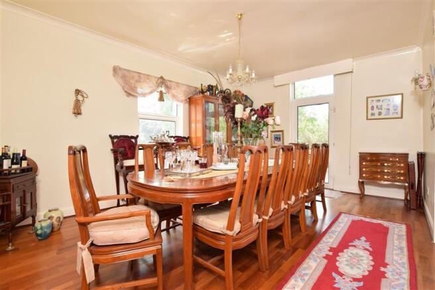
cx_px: 218
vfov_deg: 69.6
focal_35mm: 17
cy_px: 145
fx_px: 208
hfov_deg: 92.5
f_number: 8
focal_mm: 11.5
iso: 320
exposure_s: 1/50
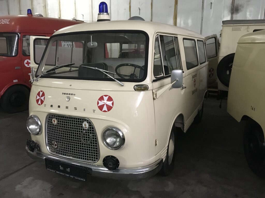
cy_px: 99
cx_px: 132
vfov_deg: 48.2
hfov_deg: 61.7
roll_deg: +0.1
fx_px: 222
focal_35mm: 29
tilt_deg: -11.3
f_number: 2.2
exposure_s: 1/17
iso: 250
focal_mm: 4.15
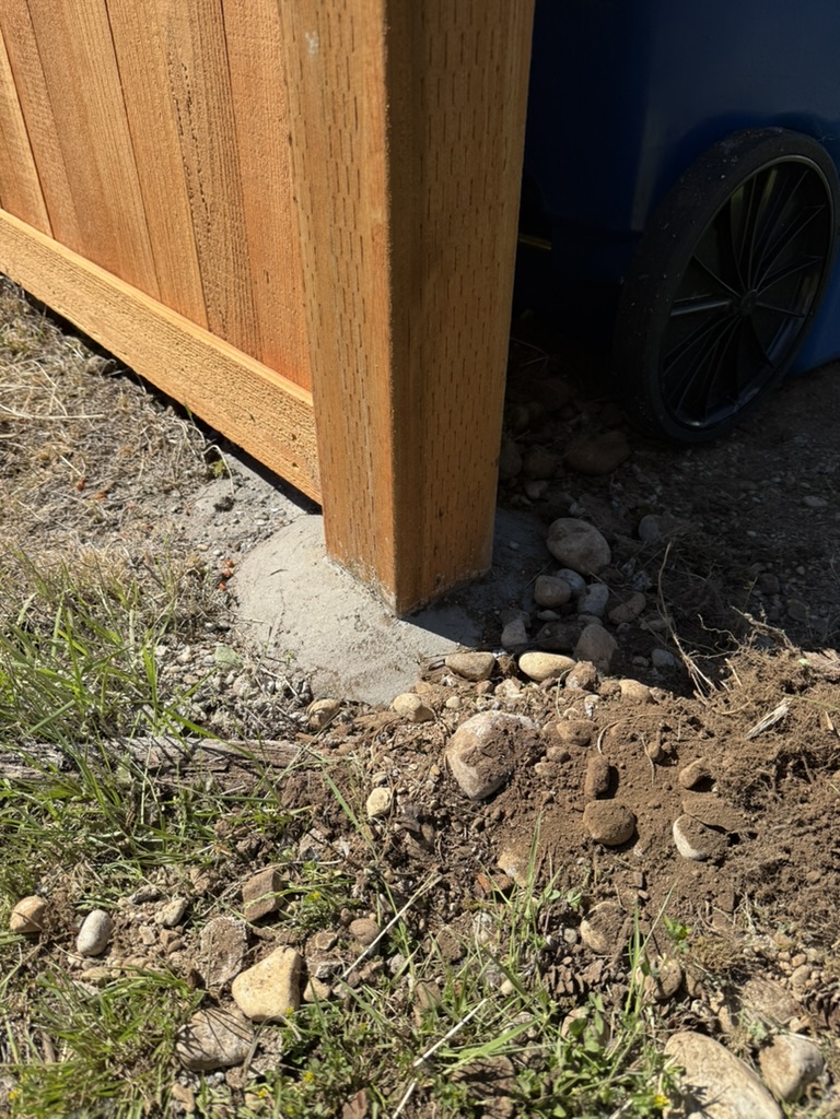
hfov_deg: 56.8
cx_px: 420
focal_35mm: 24
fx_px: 777
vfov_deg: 71.6
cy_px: 560
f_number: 1.78
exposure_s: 1/2445
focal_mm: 6.76
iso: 80
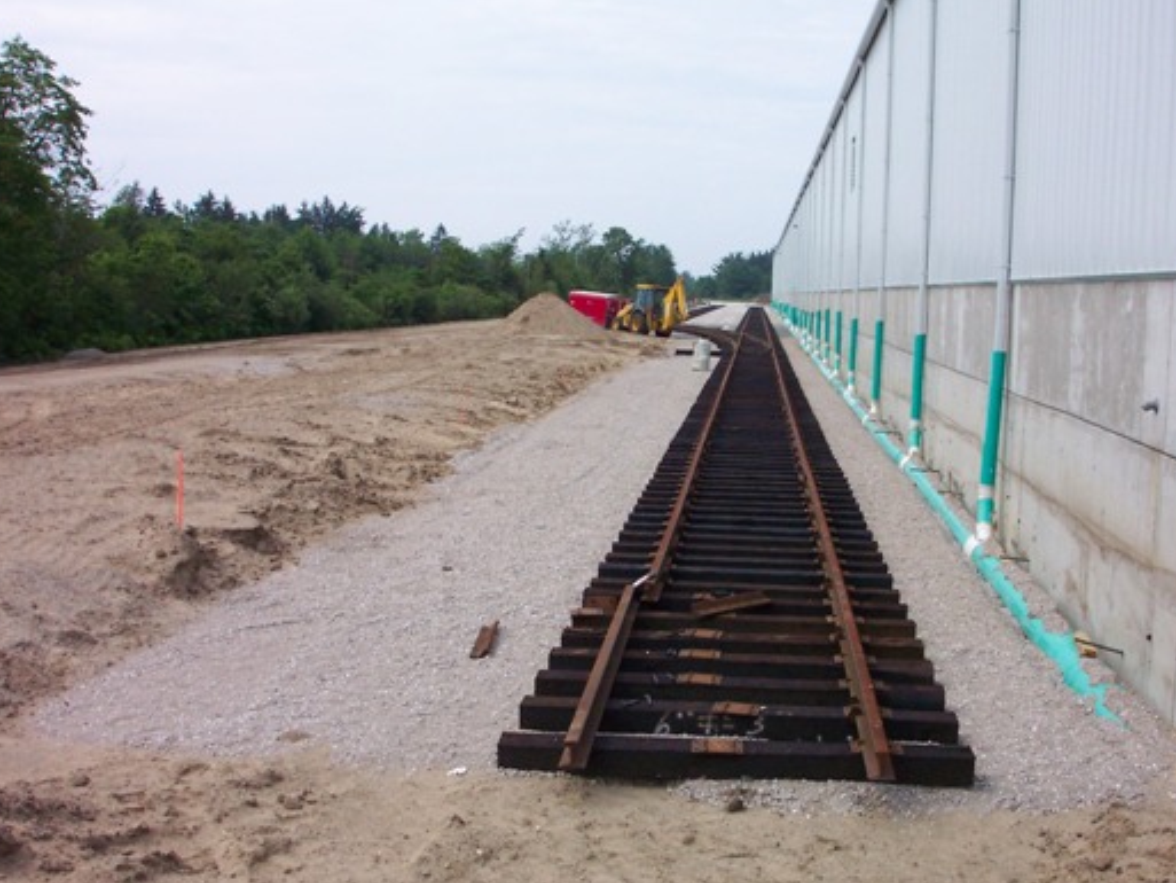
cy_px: 471
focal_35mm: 42
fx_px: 1427
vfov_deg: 34.4
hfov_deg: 44.8
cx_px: 624
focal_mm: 7.5
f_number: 9.5
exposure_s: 1/180
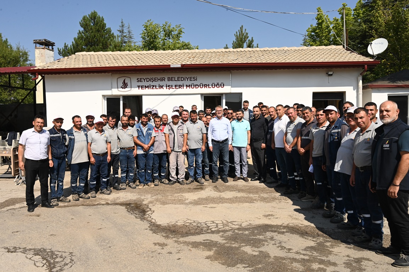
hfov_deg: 62.8
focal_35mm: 30
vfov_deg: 44.2
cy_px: 136
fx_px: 335
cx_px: 204
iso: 800
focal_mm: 29.5
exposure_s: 1/800
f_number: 14
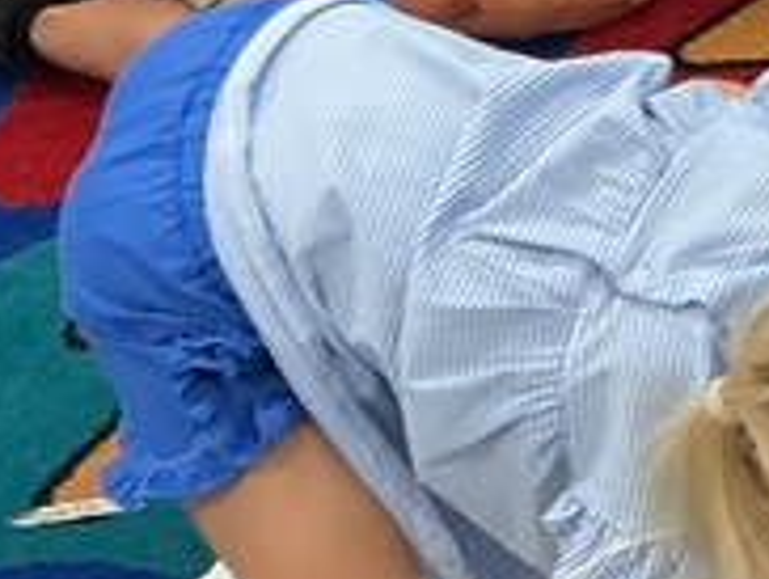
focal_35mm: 163
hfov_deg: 10.7
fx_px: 3626
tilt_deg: -36.7
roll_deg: +5.8
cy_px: 241
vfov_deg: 9.1
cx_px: 1703
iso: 64
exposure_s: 1/60
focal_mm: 3
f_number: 1.8
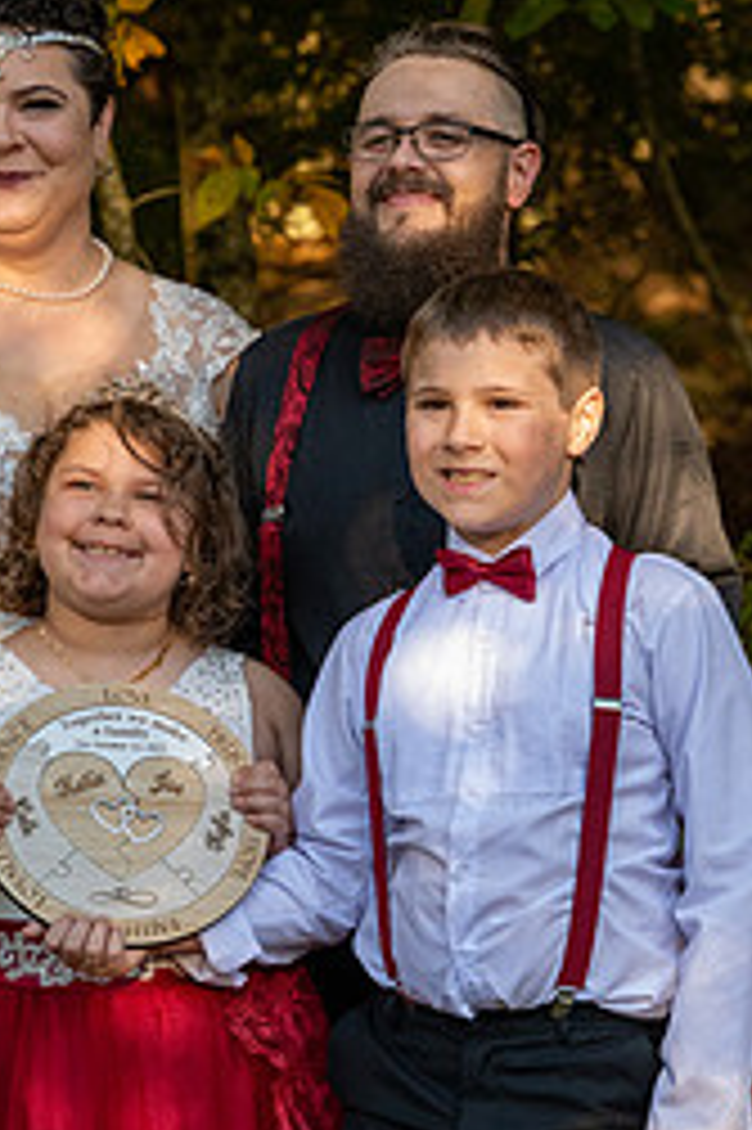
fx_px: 3828
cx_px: 313
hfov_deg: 11.2
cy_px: 756
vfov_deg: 16.8
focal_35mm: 122
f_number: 4
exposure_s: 1/4000
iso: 6400
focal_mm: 68
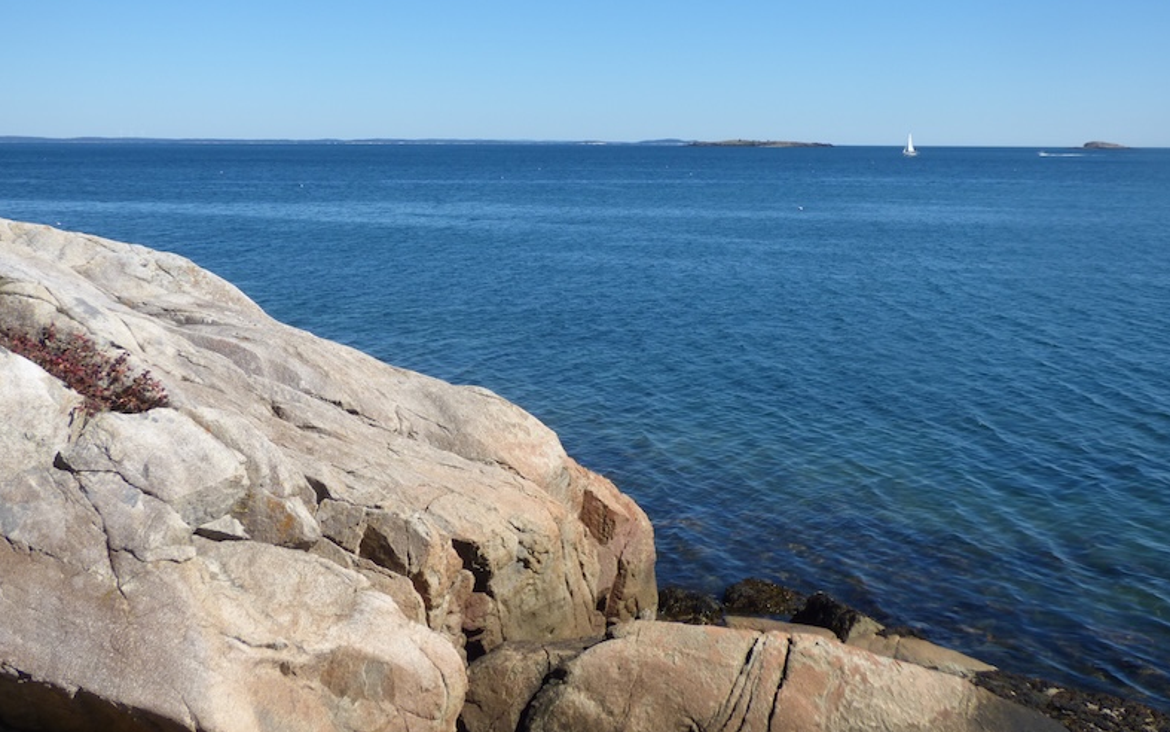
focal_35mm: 42
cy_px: 308
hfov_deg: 47.2
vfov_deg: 30.5
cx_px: 583
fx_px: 1339
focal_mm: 6.8
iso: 100
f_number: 3.5
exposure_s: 1/1300
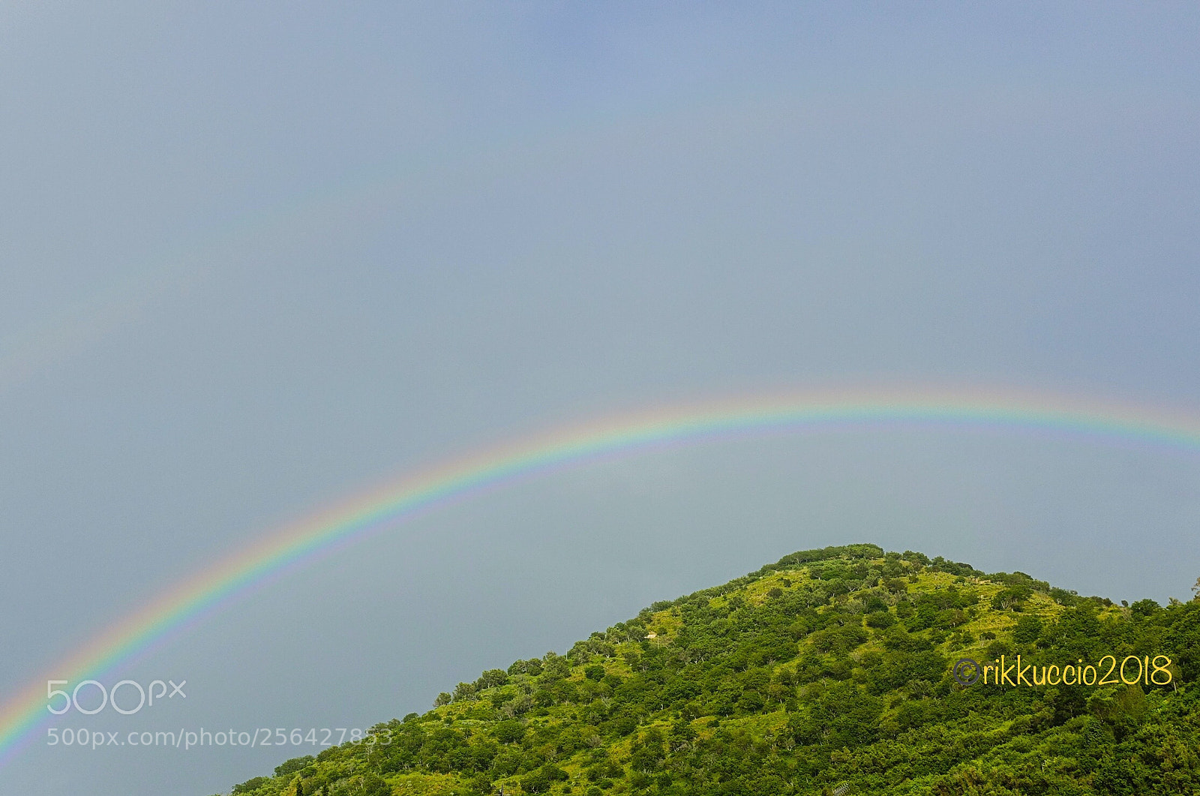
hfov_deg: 58.8
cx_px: 600
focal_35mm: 32
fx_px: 1065
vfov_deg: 41.0
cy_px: 398
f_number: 4
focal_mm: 11.69
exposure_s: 1/800
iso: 100
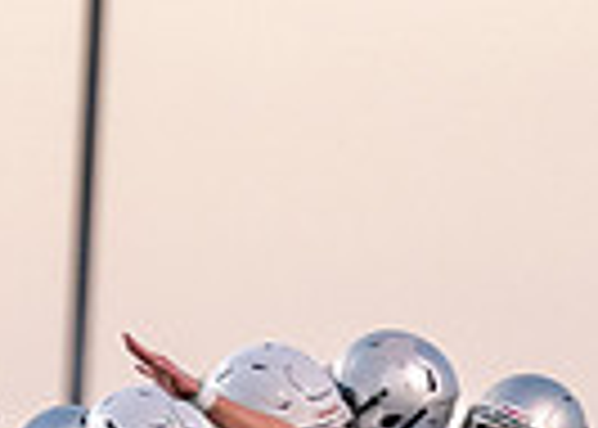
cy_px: 980
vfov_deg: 1.3
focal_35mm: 1124
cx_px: 108
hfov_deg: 1.8
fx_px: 19090
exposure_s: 1/1000
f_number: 2.8
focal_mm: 200
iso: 2000
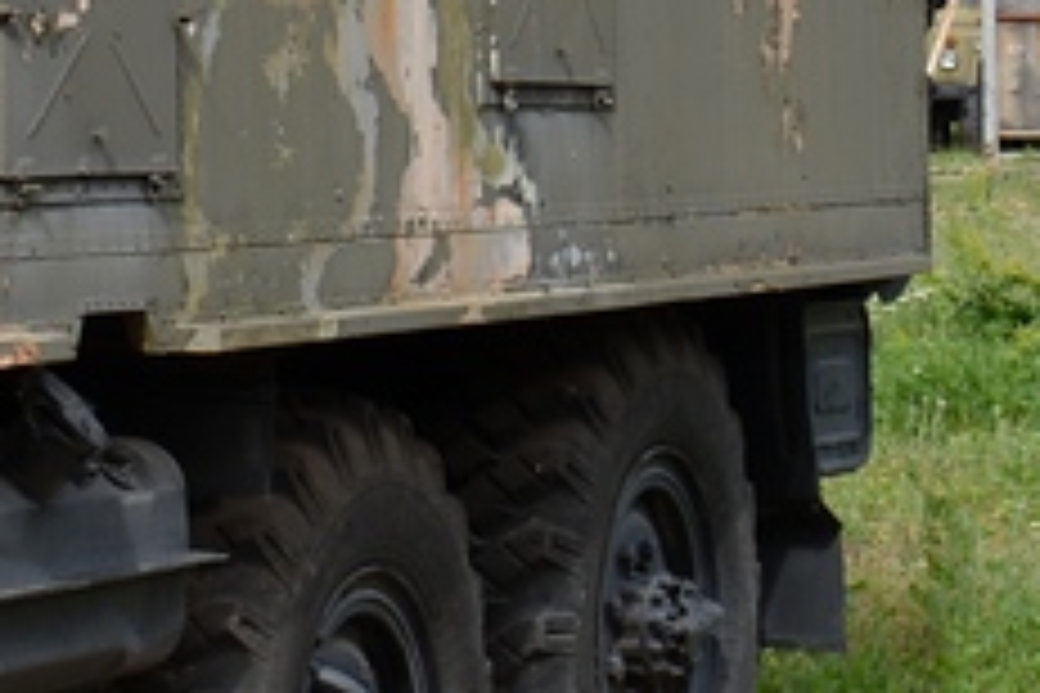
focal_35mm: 140
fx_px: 4044
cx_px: -1162
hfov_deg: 12.5
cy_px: 94
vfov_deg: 9.8
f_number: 8
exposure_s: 1/250
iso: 140
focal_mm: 18
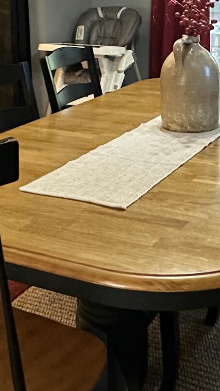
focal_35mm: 57
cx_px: 153
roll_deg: -0.4
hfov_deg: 21.0
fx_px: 591
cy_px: 96
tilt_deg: -12.3
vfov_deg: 35.8
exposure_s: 1/60
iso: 500
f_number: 2.2
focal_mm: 2.22
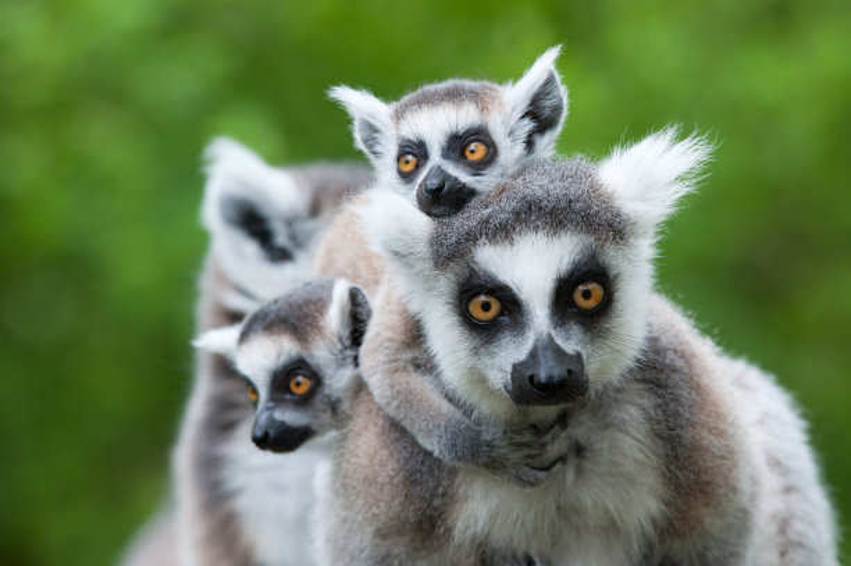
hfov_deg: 9.4
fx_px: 5196
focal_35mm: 220
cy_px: 283
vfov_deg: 6.2
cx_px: 426
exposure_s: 1/320
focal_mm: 220
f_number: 7.1
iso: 1600
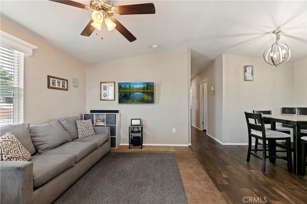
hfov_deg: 104.3
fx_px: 119
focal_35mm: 14
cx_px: 154
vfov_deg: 81.1
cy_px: 102
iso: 500
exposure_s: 1/4
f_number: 10
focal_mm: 14
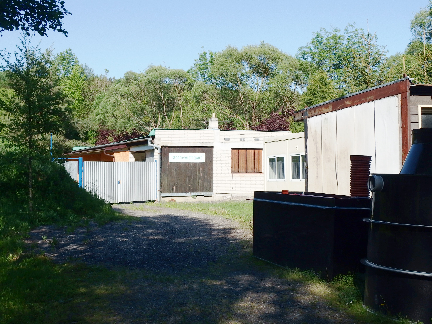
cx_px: 216
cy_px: 162
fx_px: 636
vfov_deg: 28.6
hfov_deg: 37.5
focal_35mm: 51
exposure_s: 1/1250
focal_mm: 9.2
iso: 100
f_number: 4.5
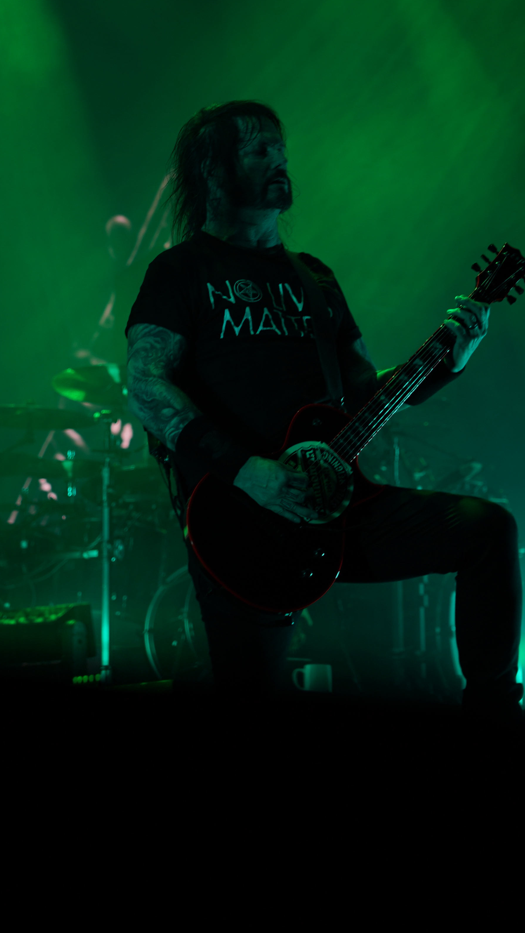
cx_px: 77
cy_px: 387
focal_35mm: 125
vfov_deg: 17.1
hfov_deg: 9.7
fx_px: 3094
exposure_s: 1/80
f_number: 4
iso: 125
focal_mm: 63
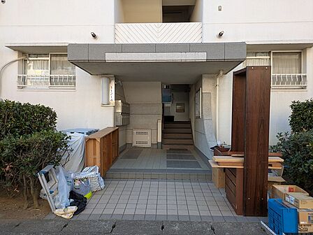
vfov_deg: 54.9
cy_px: 118
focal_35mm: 25
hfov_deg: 69.4
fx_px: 226
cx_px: 156
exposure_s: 1/296
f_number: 1.89
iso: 38
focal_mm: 5.43
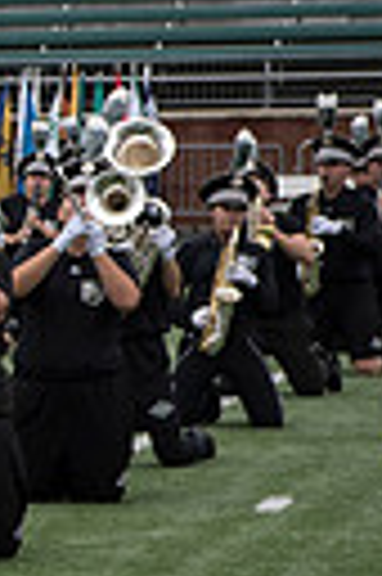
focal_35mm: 317
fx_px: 5059
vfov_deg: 6.5
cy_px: 295
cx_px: -881
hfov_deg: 4.1
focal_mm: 70
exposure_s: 1/2500
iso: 640
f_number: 5.6
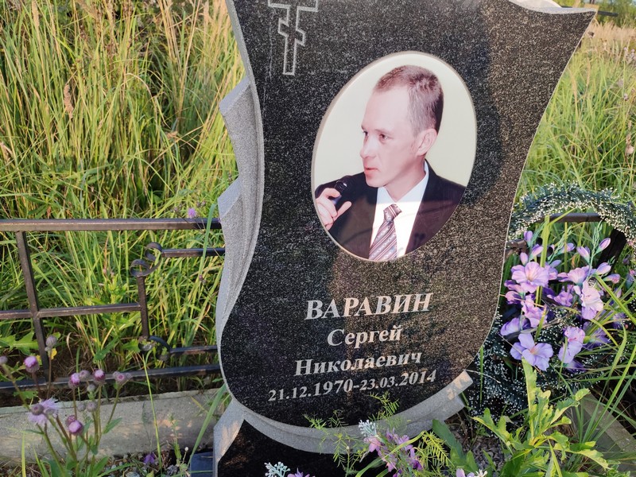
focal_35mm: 25
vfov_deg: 54.9
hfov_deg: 69.4
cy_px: 238
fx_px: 459
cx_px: 318
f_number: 1.9
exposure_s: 1/215
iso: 50
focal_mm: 6.04
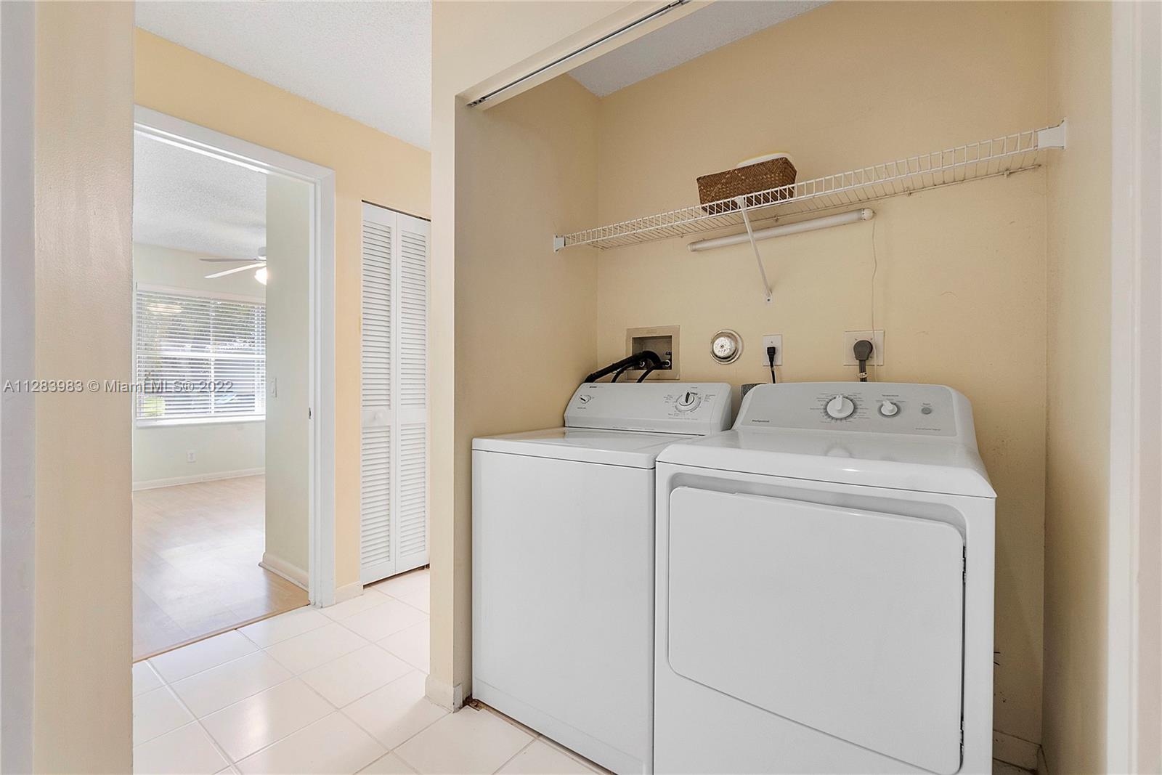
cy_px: 388
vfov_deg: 77.3
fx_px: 484
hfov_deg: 100.4
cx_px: 581
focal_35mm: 15
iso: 250
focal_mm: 10
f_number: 9
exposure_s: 1/5
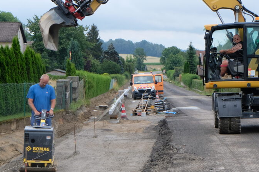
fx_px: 683
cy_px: 111
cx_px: 182
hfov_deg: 21.3
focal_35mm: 95
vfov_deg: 14.4
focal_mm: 35.5
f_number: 5.6
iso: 400
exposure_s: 1/420
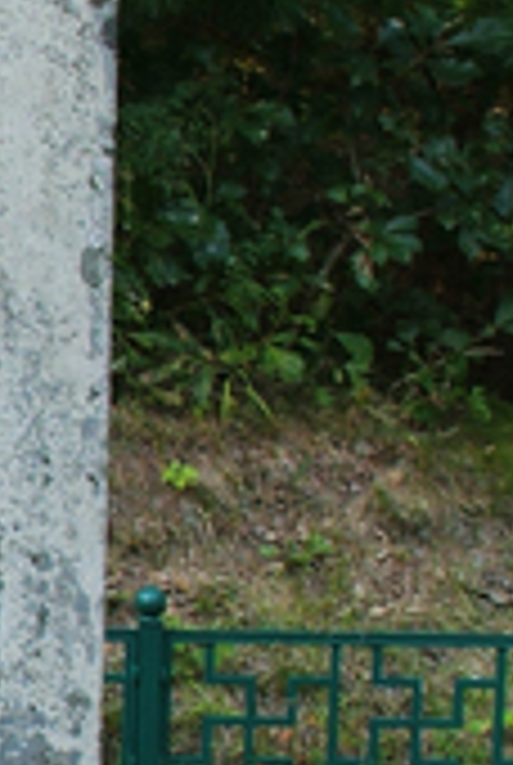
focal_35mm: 123
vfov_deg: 16.6
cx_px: -378
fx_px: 2618
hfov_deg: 10.6
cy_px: 385
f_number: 8
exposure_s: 1/60
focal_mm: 20
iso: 400
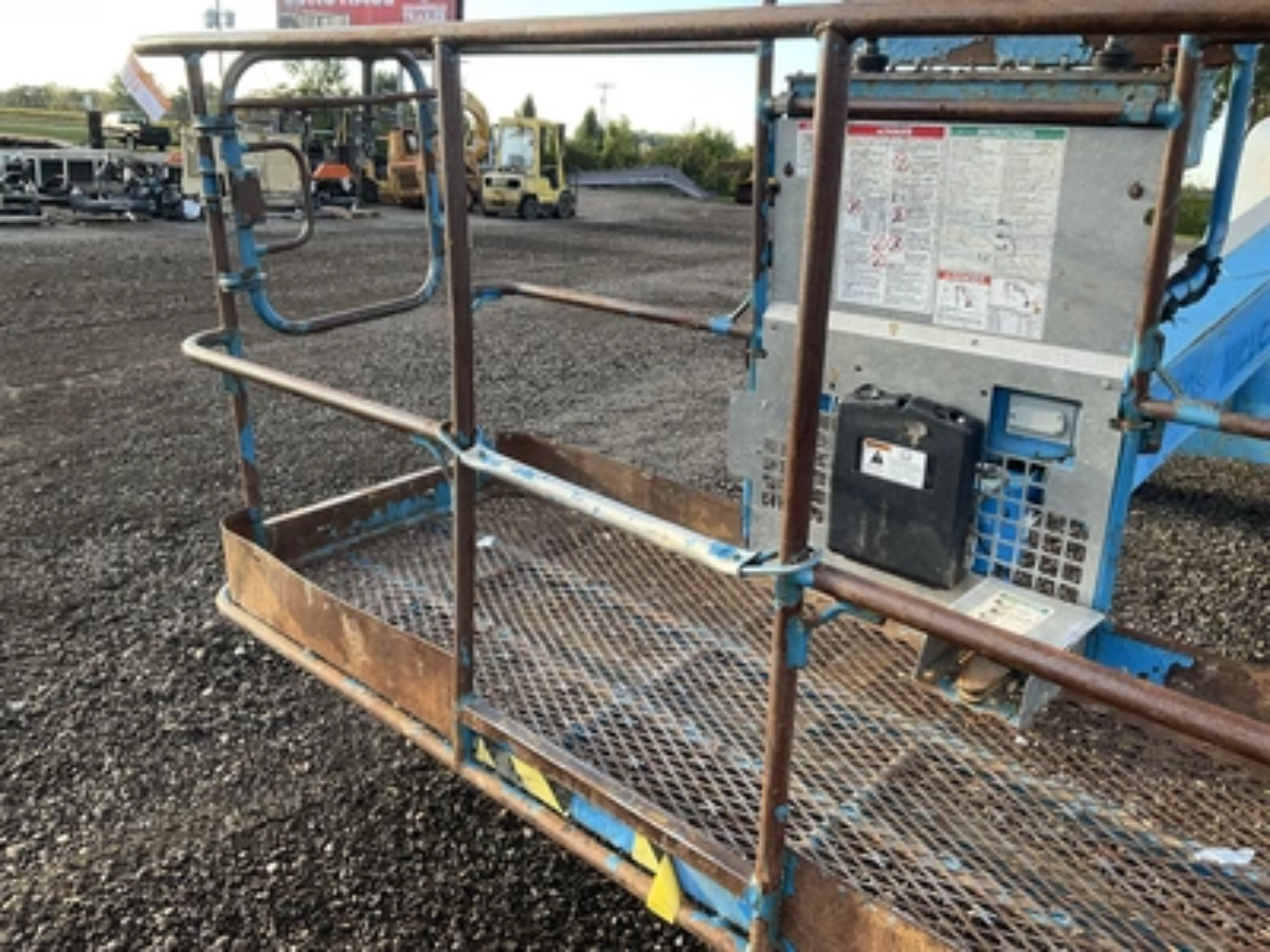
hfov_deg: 61.7
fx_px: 1064
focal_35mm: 29
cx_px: 635
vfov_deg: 48.2
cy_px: 476
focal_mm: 3
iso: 16
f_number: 1.8
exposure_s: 1/122
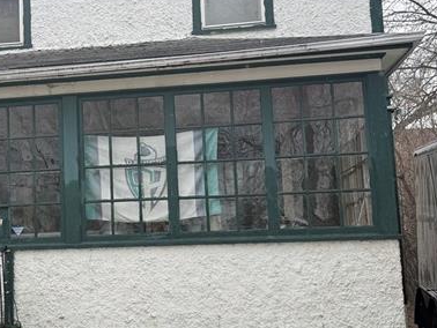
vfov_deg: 22.6
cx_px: 44
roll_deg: +1.3
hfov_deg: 28.6
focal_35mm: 65
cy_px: 170
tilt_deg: +7.4
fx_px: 821
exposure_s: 1/765
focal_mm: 6.76
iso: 80
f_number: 1.78
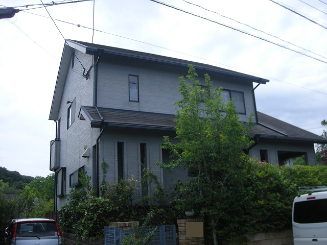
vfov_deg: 40.7
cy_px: 122
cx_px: 164
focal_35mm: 35
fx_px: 331
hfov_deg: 52.6
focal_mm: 5.7
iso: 50
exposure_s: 1/218
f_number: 5.7
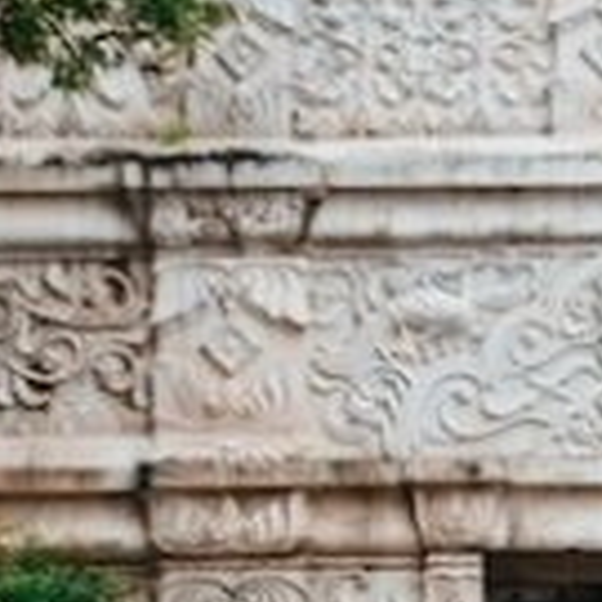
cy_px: 736
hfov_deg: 8.2
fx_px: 4191
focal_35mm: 213
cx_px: 680
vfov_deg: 8.1
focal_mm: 22
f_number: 9
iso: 200
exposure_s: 1/320
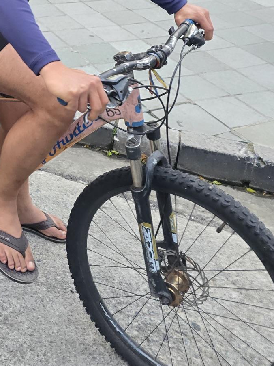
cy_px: 6
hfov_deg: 27.7
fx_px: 517
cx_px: -9
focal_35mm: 49
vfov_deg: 35.5
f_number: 1.7
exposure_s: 1/100
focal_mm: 6.3
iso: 640
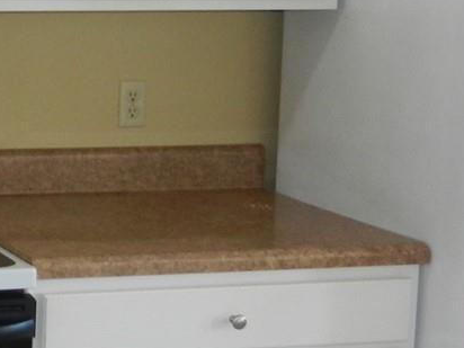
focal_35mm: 97
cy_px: 86
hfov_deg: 18.0
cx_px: -241
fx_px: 1300
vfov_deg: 15.2
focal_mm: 4.5
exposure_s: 1/30
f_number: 3.5
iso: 200
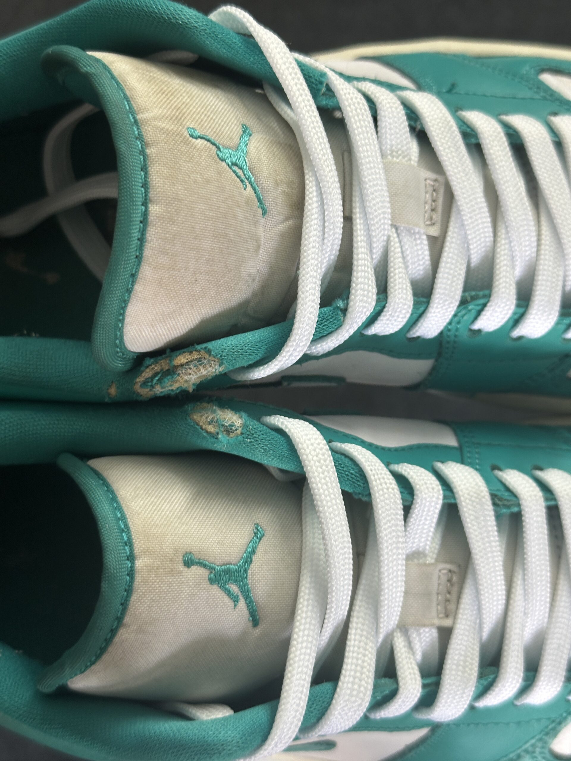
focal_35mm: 48
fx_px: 1056
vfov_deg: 39.7
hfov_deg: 30.3
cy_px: 380
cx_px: 286
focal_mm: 6.86
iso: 125
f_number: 1.78
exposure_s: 1/50
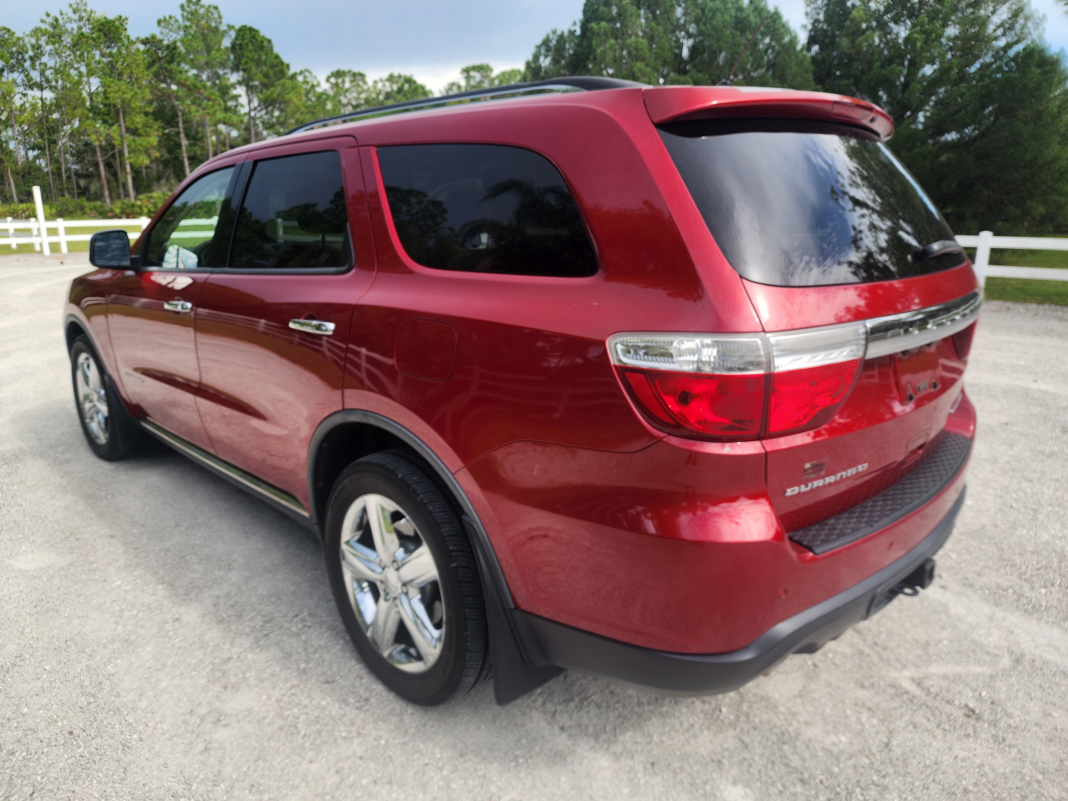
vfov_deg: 58.9
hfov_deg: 73.9
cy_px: 400
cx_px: 534
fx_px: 710
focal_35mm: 23
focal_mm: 6.4
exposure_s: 1/432
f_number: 1.8
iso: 12
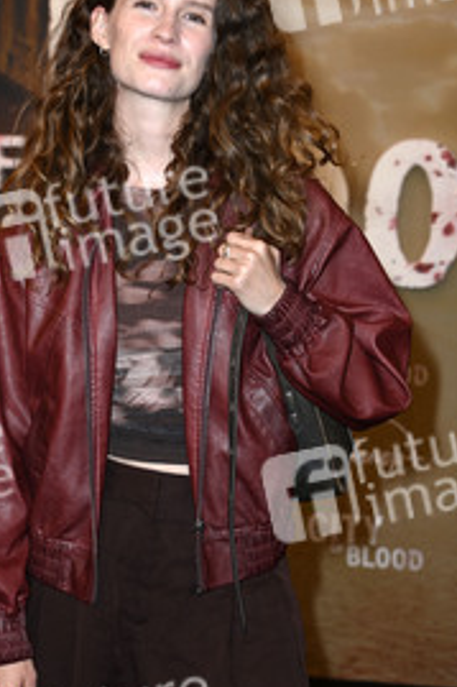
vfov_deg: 19.1
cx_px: 161
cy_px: 355
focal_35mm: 107
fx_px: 2040
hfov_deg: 12.8
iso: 640
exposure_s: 1/250
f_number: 5.6
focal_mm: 72
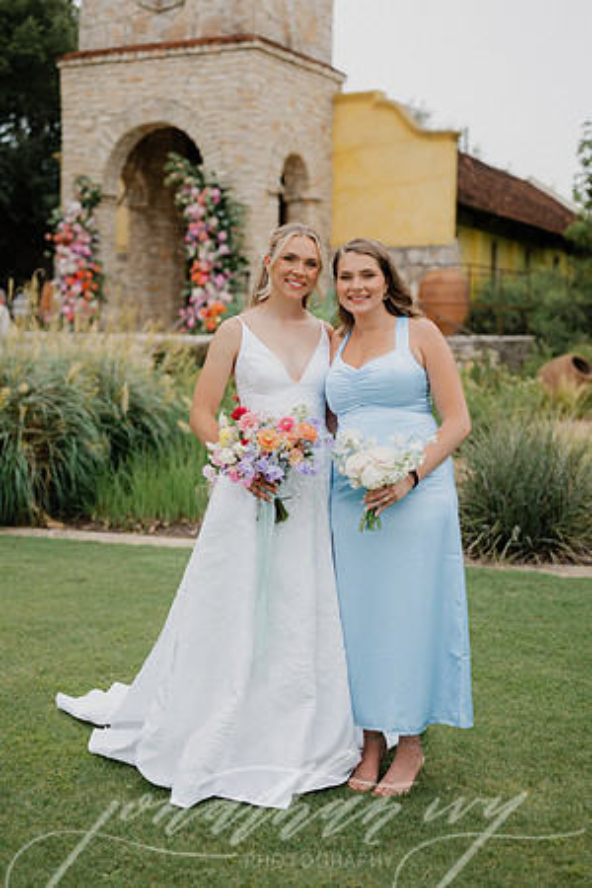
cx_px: 296
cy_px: 444
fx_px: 1233
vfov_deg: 39.6
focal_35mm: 50
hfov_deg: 27.0
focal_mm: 50
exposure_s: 1/1250
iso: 64
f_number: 2.5
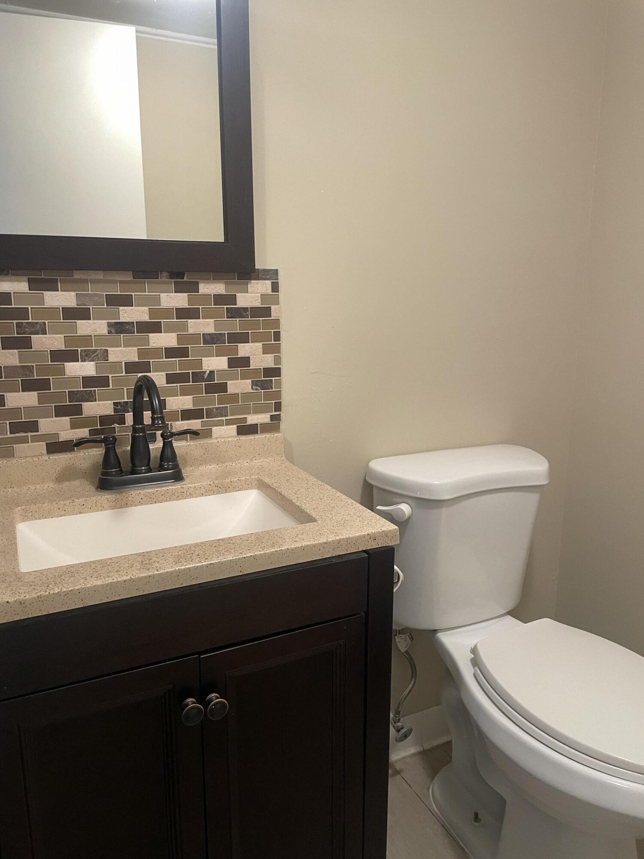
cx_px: 322
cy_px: 430
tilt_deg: -9.4
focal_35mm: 26
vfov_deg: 67.3
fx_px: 645
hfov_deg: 53.1
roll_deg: +1.0
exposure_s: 1/60
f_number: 1.6
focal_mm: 4.2
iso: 200
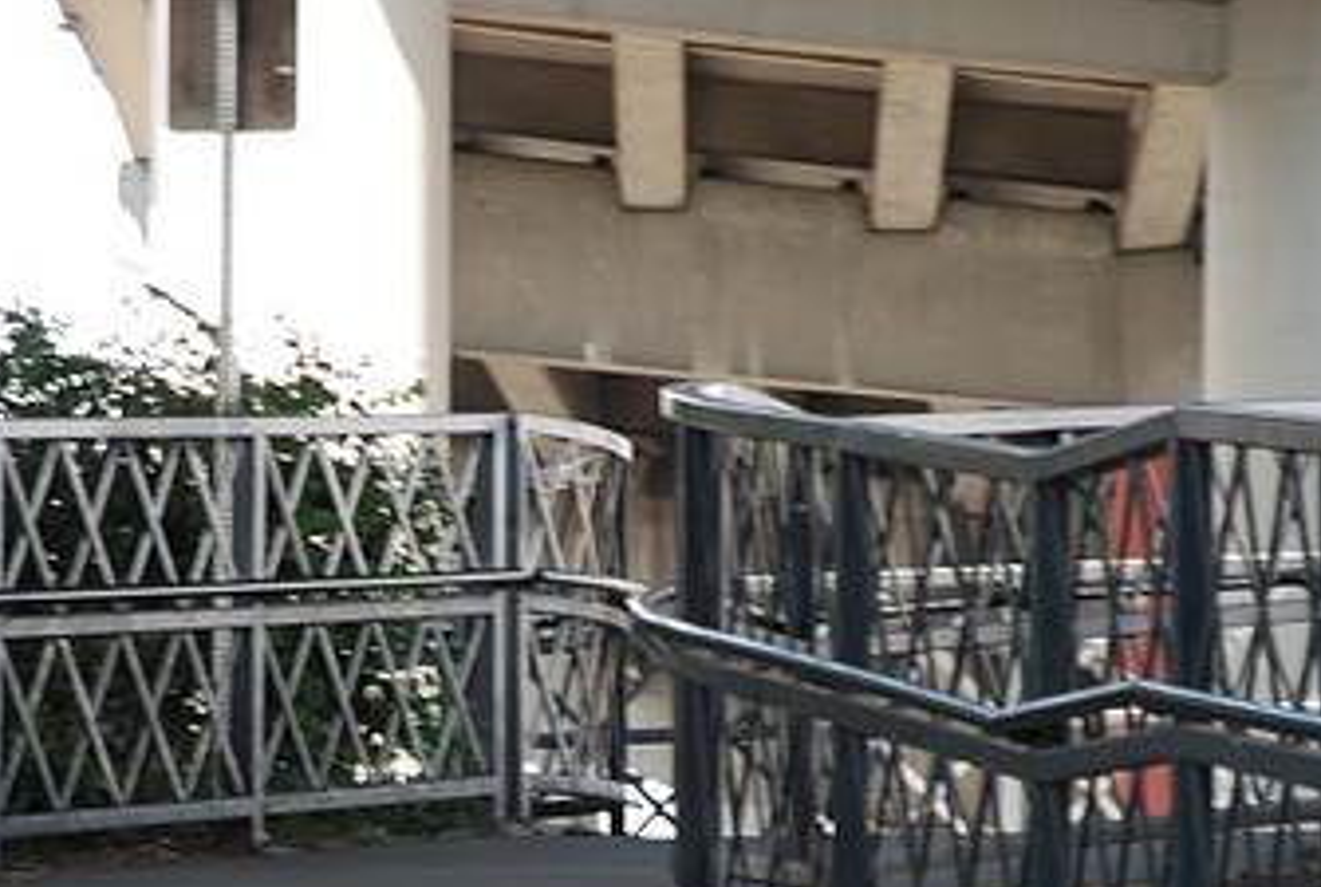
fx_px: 12903
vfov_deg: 3.9
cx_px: 619
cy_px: 763
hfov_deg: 5.9
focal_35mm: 351
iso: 100
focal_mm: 135
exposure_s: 1/40
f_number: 5.6
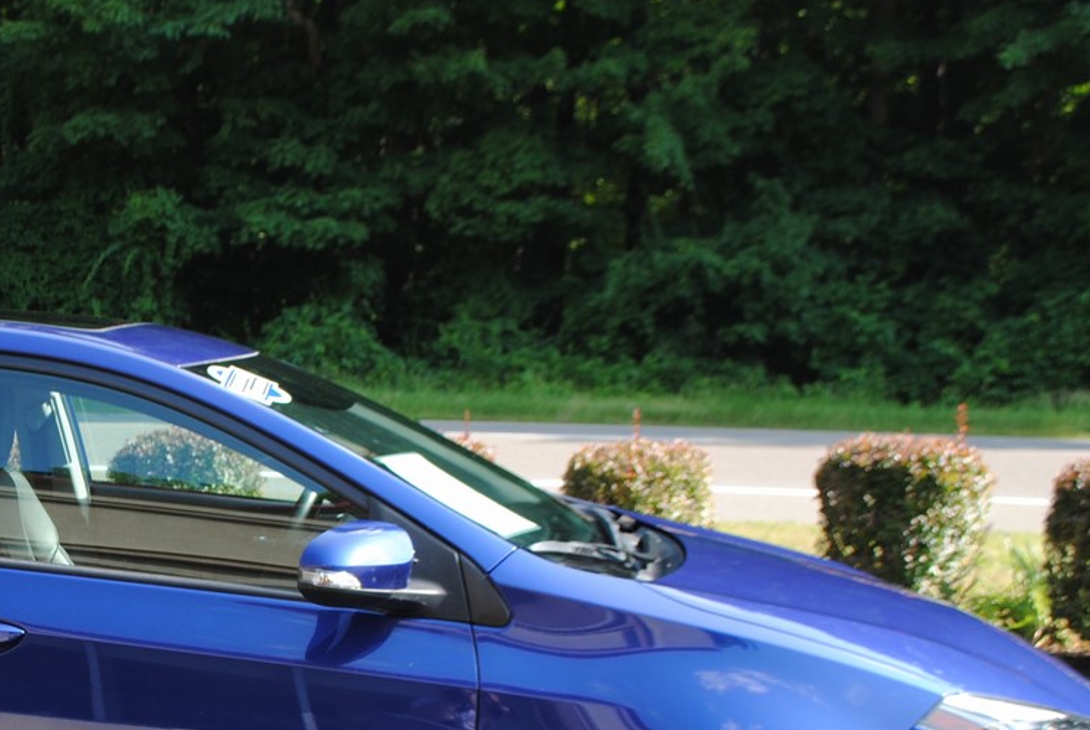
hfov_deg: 27.4
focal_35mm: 71
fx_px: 2152
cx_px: 101
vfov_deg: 19.1
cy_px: 577
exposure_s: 1/125
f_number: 5.6
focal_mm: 22
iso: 100
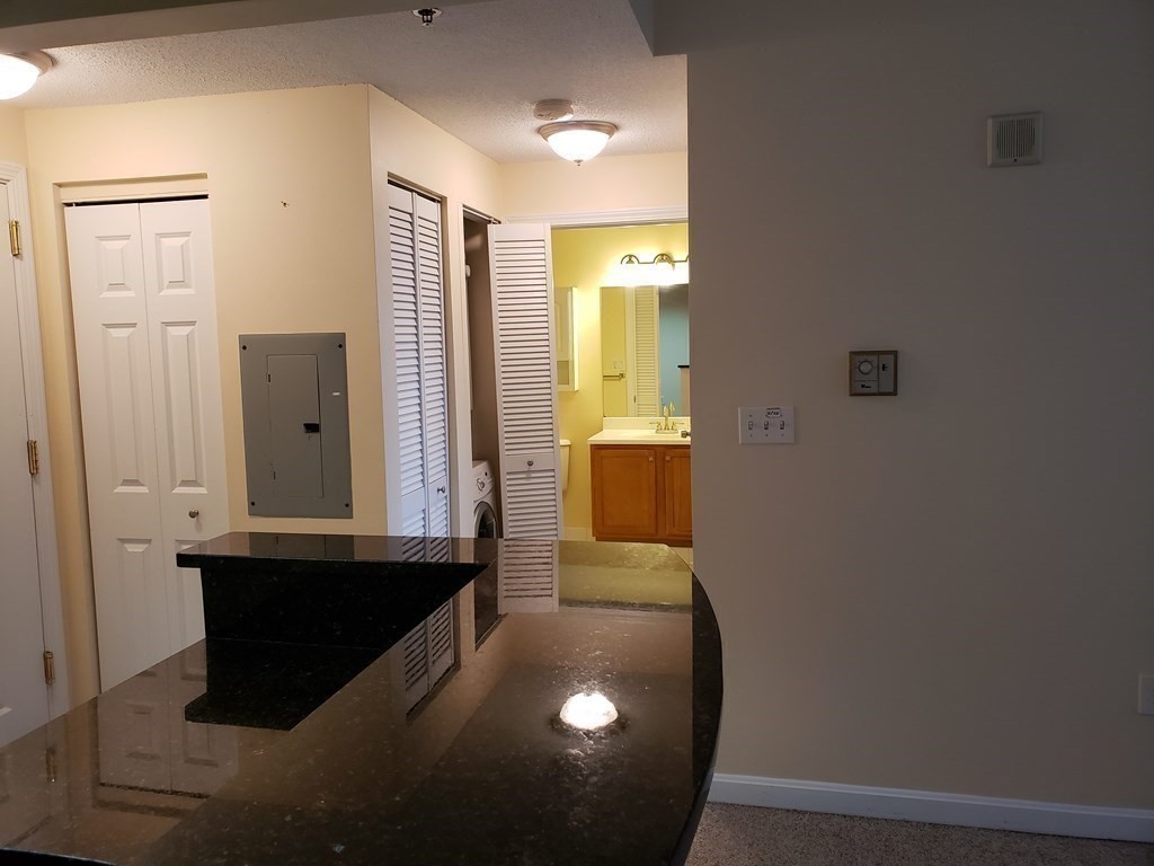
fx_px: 867
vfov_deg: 53.1
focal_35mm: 26
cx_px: 577
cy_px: 433
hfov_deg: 67.3
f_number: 2.4
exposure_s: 1/60
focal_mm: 4.3
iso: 200
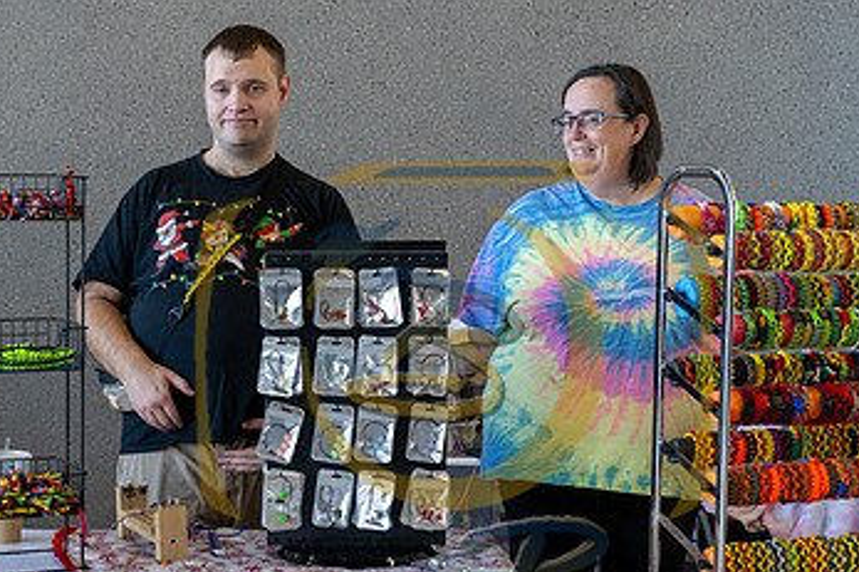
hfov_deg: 26.5
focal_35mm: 76
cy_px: 407
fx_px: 1812
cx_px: 272
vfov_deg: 17.9
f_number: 4
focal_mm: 36
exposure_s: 1/125
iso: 1250
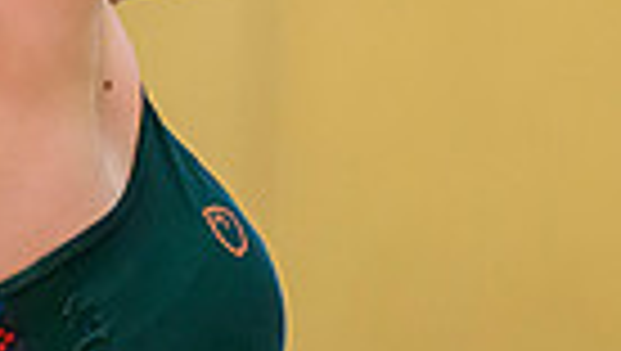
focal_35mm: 924
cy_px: -441
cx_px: 289
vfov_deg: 1.3
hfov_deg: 2.3
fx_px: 15233
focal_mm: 165
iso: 4000
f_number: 3.2
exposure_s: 1/1000
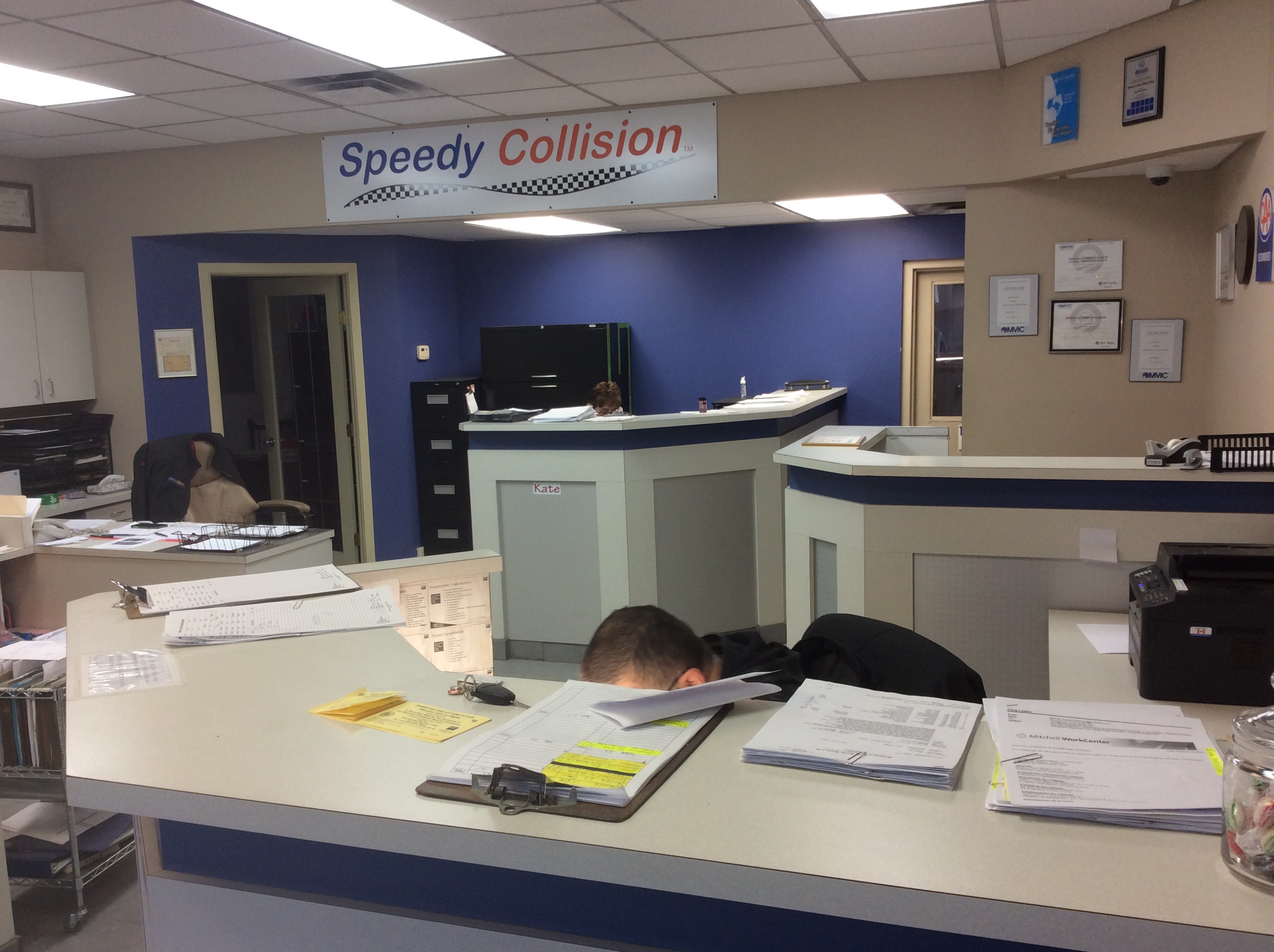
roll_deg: +0.5
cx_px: 637
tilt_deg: -8.5
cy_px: 476
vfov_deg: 44.1
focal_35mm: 32
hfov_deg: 56.9
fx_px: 1176
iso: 32
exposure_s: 1/24
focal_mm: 3.3
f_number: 2.4
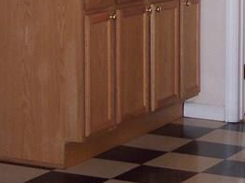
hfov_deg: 13.0
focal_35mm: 147
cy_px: -56
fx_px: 1039
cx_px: 327
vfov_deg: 9.9
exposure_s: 1/30
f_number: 2.8
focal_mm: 8
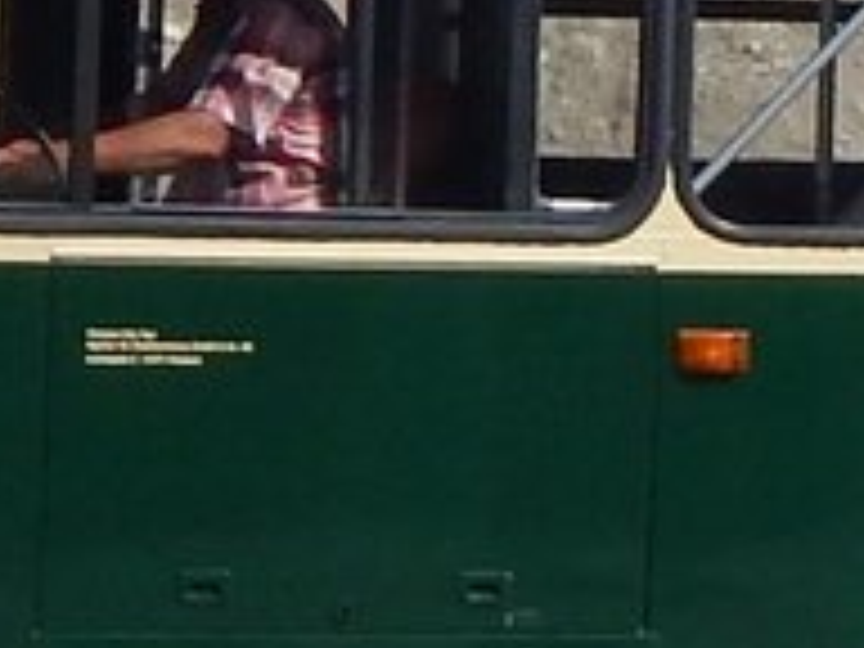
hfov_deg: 8.5
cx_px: 2102
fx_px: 5291
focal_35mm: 212
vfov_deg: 6.9
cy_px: -248
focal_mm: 6.1
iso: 125
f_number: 6.7
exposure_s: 1/640
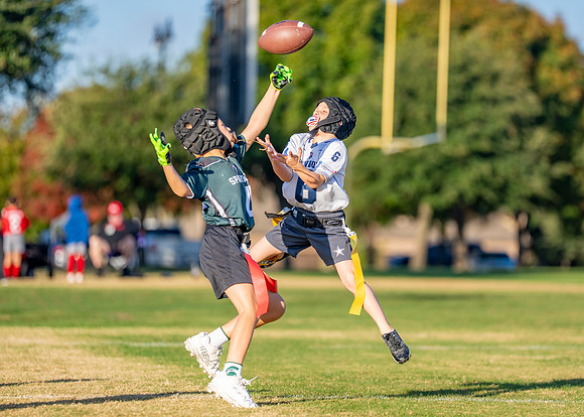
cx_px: 326
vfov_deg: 5.9
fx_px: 4033
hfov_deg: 8.3
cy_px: 194
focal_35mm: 243
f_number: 2.8
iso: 200
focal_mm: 176
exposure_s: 1/2500
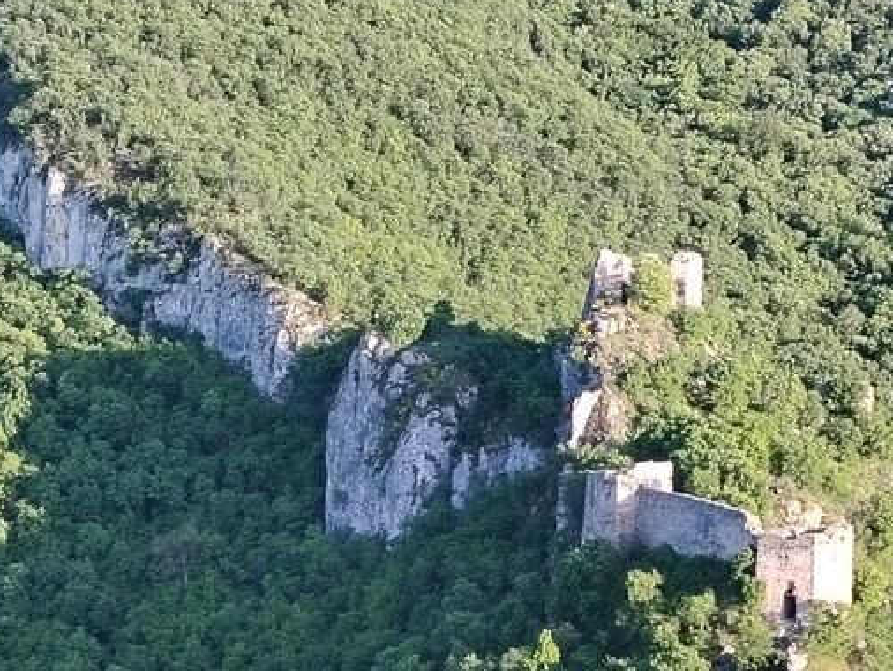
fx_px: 3123
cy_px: 420
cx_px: 568
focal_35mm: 121
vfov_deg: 12.2
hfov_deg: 16.2
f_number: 1.75
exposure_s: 1/129
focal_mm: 5.25
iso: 100
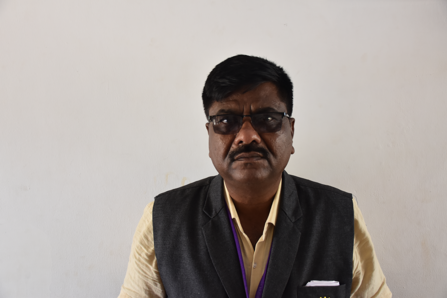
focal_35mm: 45
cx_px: 224
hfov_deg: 43.6
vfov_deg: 29.9
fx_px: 559
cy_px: 149
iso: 640
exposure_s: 1/60
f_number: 4
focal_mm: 30
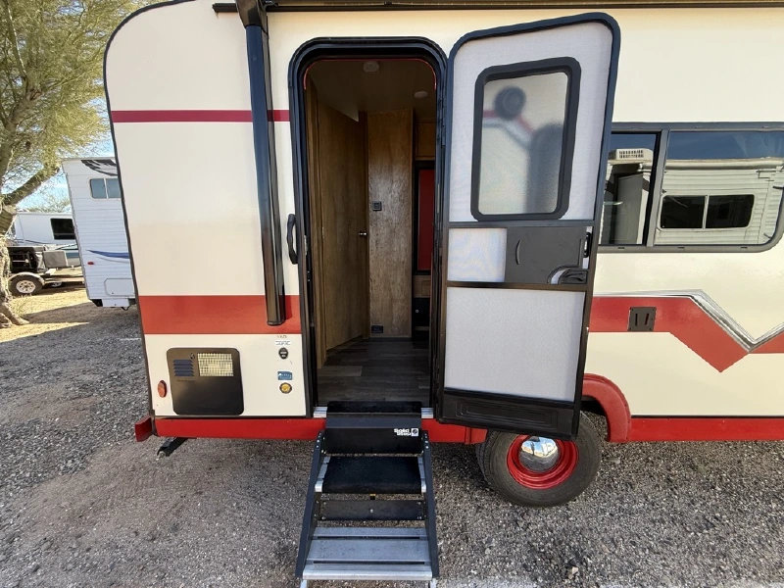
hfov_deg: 102.1
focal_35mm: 14
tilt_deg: -9.9
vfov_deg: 85.7
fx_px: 317
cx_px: 392
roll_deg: +0.8
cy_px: 294
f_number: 2.2
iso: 50
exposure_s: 1/321
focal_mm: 2.22
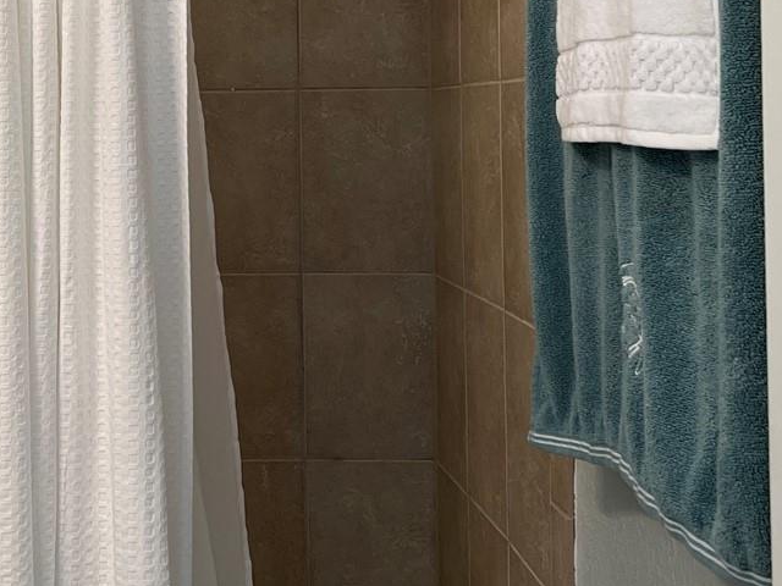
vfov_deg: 22.2
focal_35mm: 65
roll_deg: +0.0
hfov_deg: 28.9
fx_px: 1468
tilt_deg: +0.7
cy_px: 92
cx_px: 109
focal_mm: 5.7
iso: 125
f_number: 1.5
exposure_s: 1/120
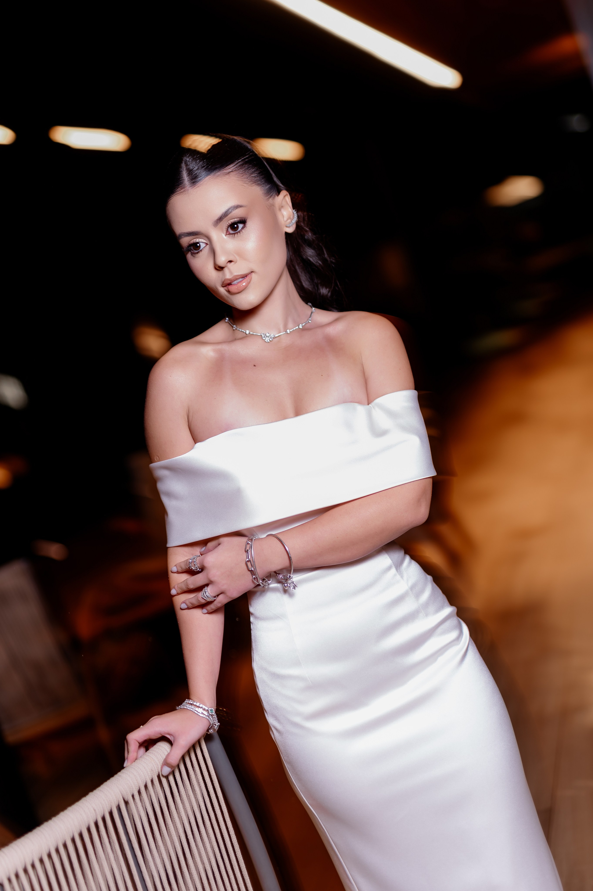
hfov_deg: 27.0
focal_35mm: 50
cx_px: 296
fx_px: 1237
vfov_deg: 39.6
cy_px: 446
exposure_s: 1/25
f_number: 1.8
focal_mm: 50
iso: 50
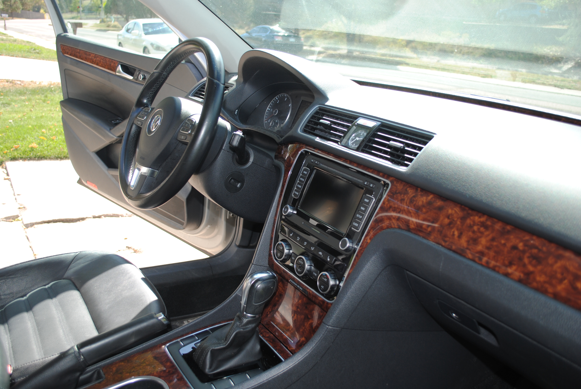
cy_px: 194
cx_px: 290
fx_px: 533
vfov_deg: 40.1
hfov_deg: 57.2
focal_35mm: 33
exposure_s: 1/160
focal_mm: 22
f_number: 3.8
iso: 100
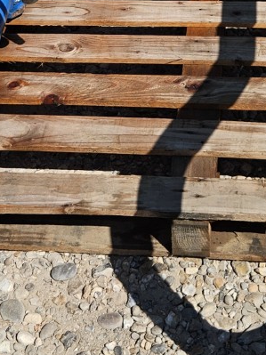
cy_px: -11
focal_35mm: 83
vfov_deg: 22.5
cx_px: 180
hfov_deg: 17.7
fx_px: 851
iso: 25
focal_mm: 5.4
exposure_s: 1/2701
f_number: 1.8
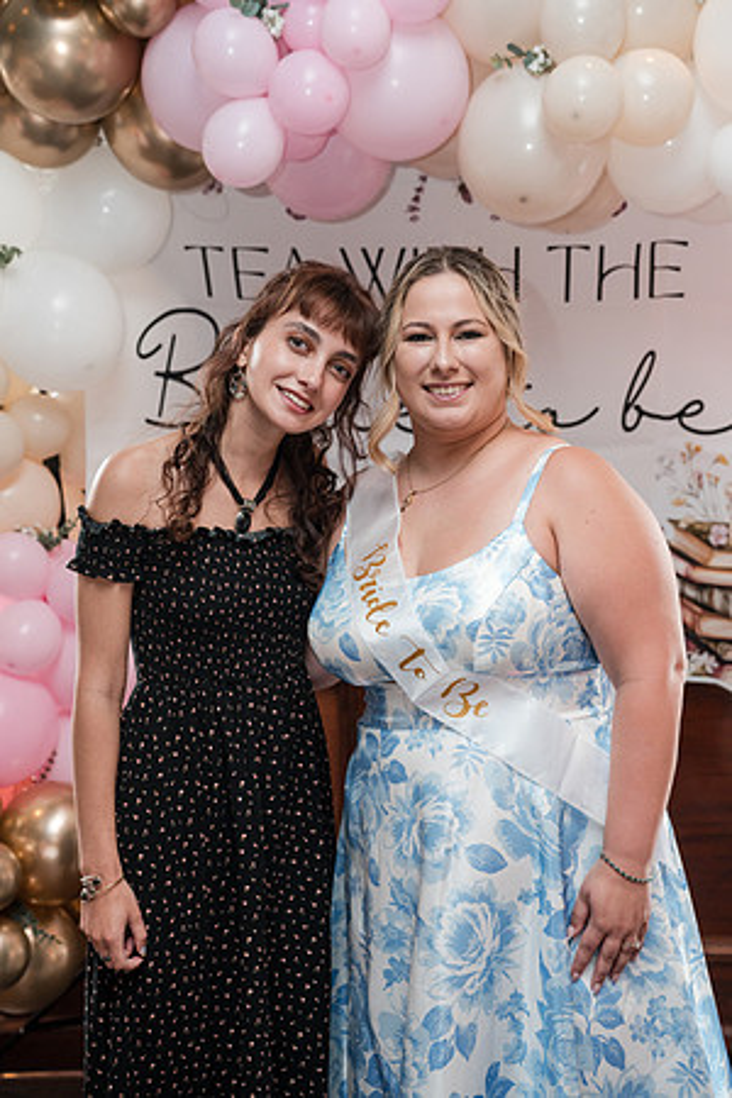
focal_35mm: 56
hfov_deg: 24.2
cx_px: 366
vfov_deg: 35.6
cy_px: 549
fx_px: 1708
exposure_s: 1/250
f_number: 4
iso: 2500
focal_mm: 56
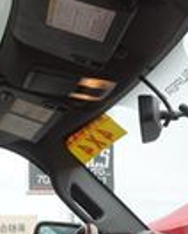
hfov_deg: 14.0
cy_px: 338
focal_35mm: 109
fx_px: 756
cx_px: 14
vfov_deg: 16.3
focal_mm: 16
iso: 100
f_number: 7.1
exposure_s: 1/100
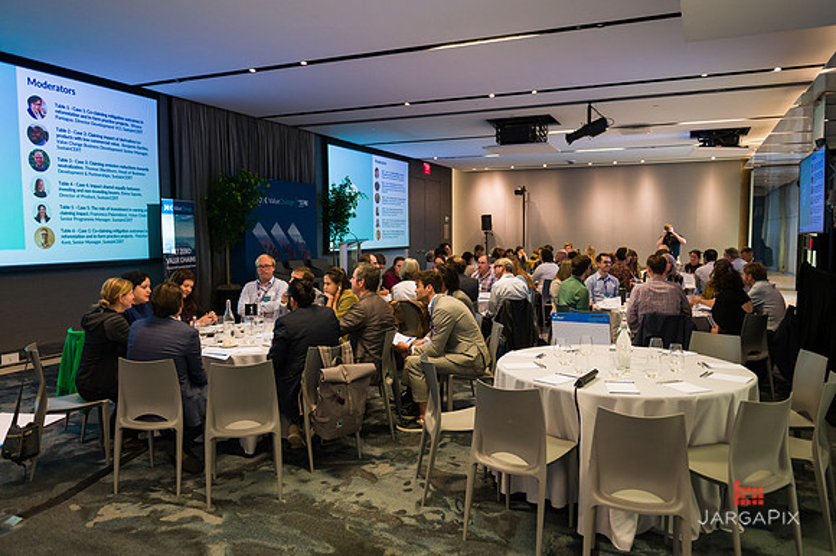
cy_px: 280
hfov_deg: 70.0
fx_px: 597
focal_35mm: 26
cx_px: 419
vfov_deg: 50.0
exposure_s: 1/200
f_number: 3.2
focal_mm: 24
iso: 1600
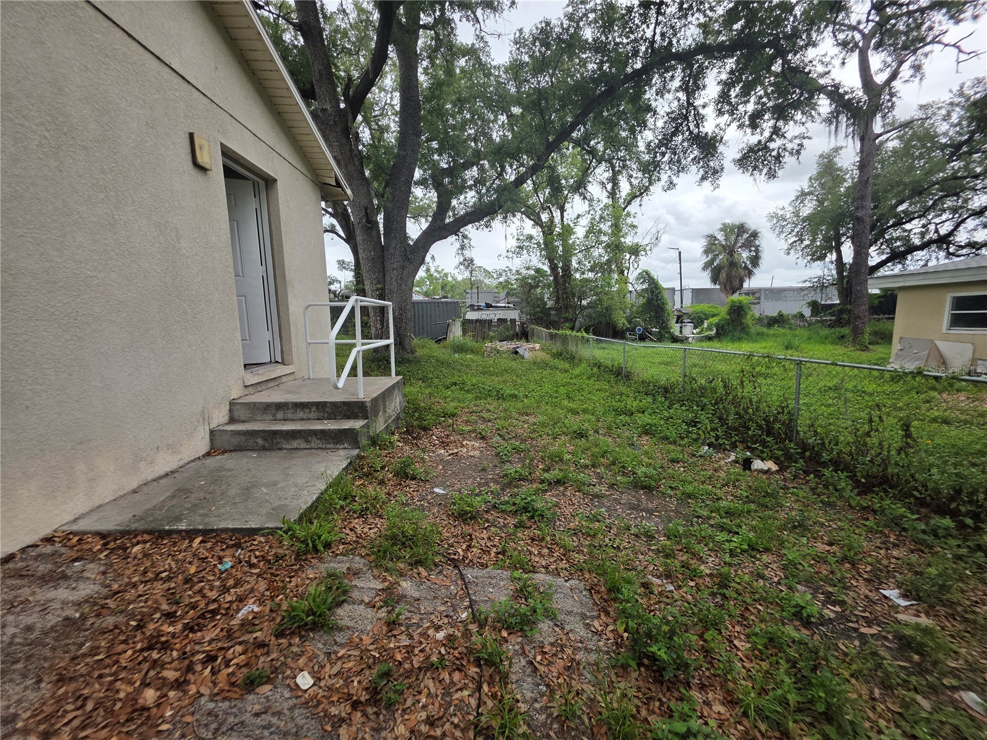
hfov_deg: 106.2
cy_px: 370
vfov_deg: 89.9
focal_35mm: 13
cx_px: 494
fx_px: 371
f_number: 1.9
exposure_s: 1/1108
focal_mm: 2.2
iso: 40
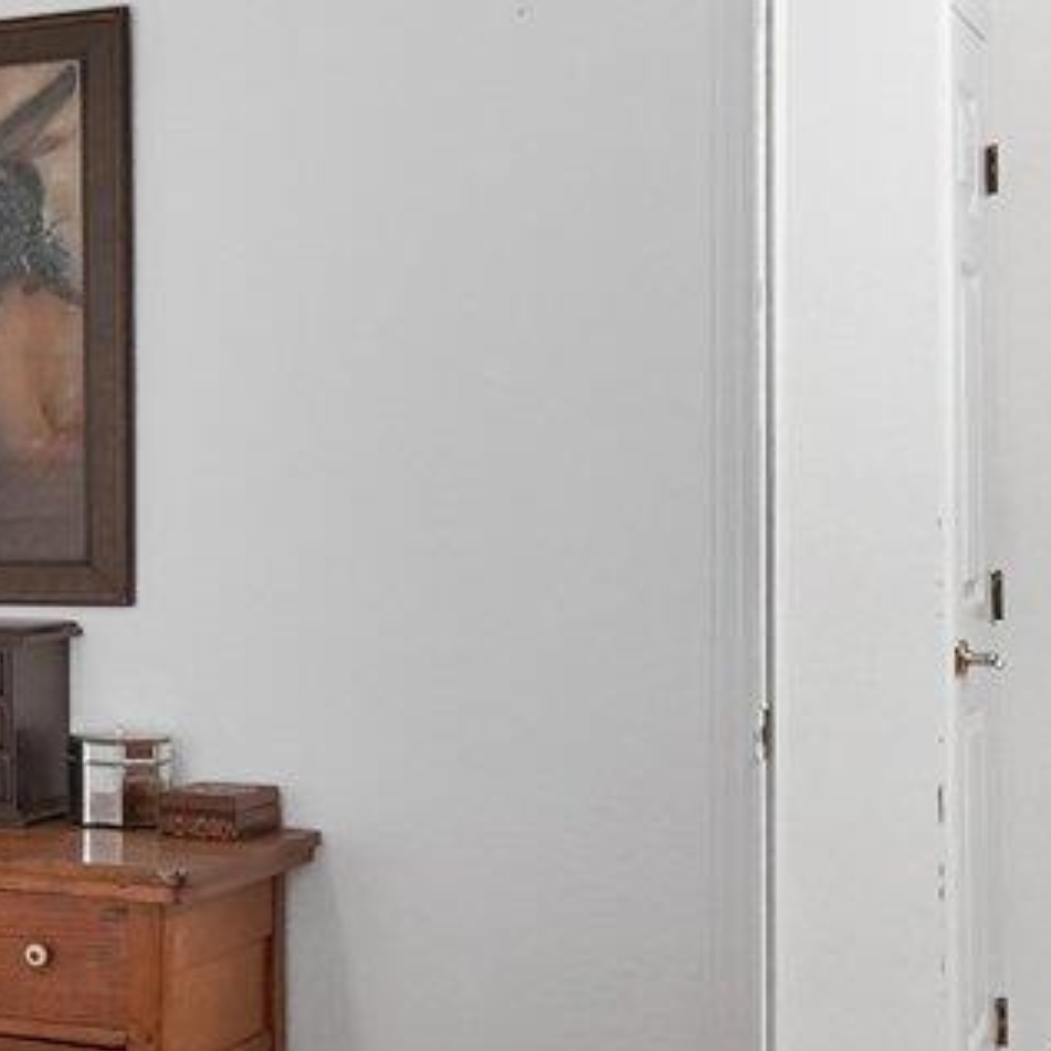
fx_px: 2645
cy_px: 436
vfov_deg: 22.5
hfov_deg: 18.9
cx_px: -656
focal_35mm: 77
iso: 2000
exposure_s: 1/30
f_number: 10
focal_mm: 14
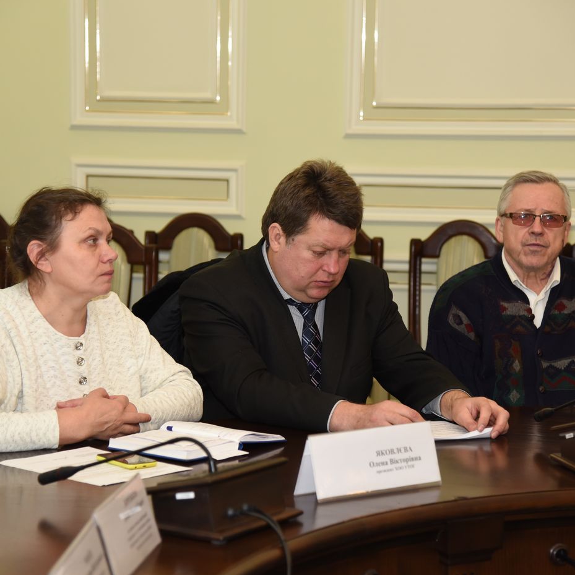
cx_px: 285
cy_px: 288
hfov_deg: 17.4
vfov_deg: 17.4
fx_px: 1879
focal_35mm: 100
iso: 1250
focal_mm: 78
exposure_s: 1/200
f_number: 4
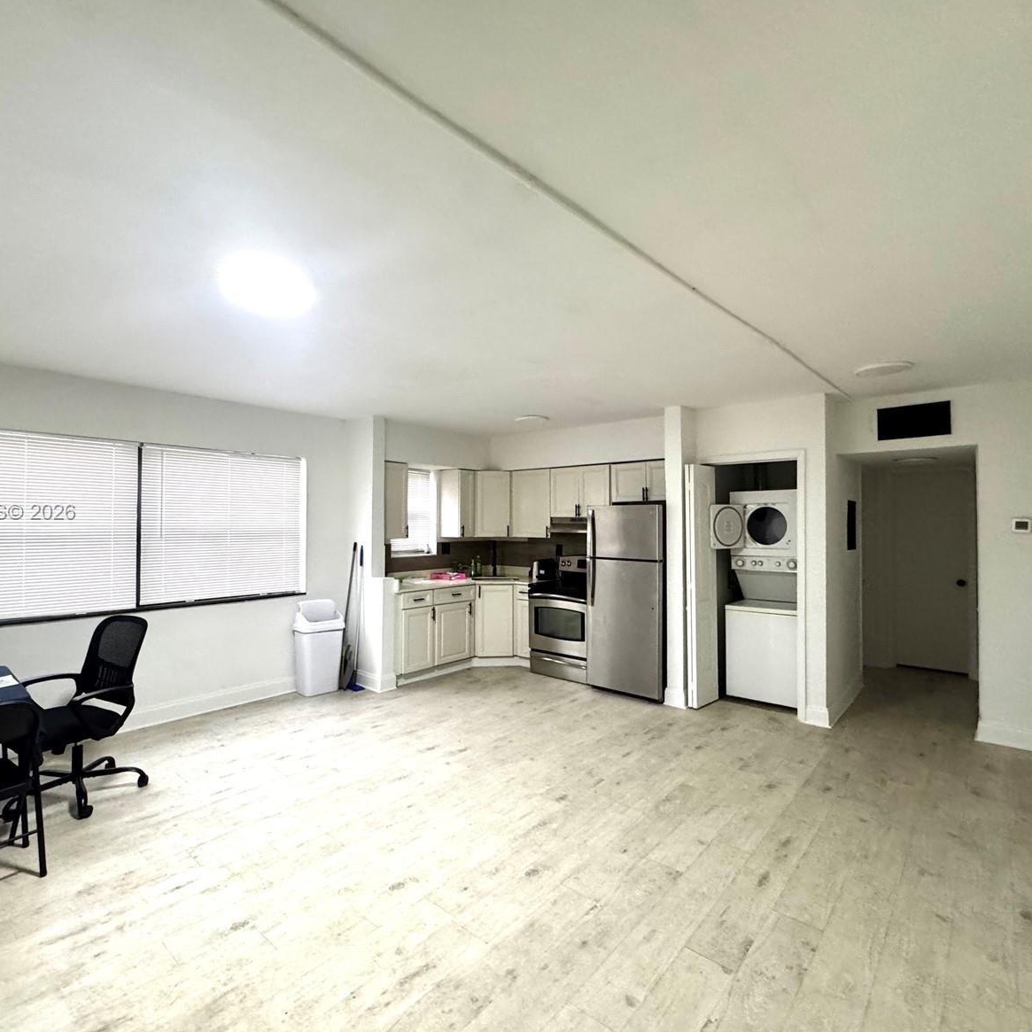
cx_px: 508
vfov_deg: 84.0
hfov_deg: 84.0
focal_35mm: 17
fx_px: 573
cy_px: 513
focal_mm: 2.22
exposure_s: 1/60
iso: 400
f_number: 2.2
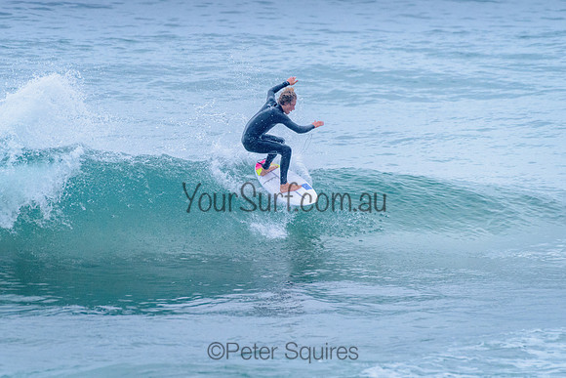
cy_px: 163
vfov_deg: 2.2
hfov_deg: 3.4
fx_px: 9625
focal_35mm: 612
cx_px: 270
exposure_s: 1/2000
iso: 3200
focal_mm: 500
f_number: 5.6
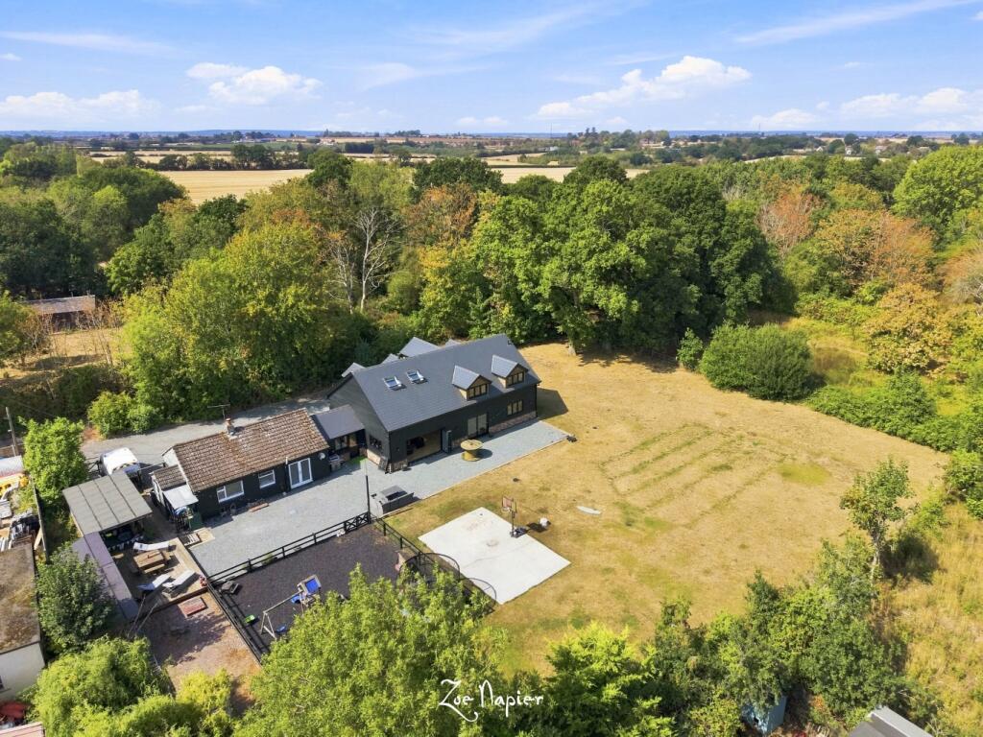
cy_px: 368
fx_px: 682
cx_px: 492
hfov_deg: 71.6
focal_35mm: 24
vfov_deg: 56.8
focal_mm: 8.7
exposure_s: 1/725
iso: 200
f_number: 1.8
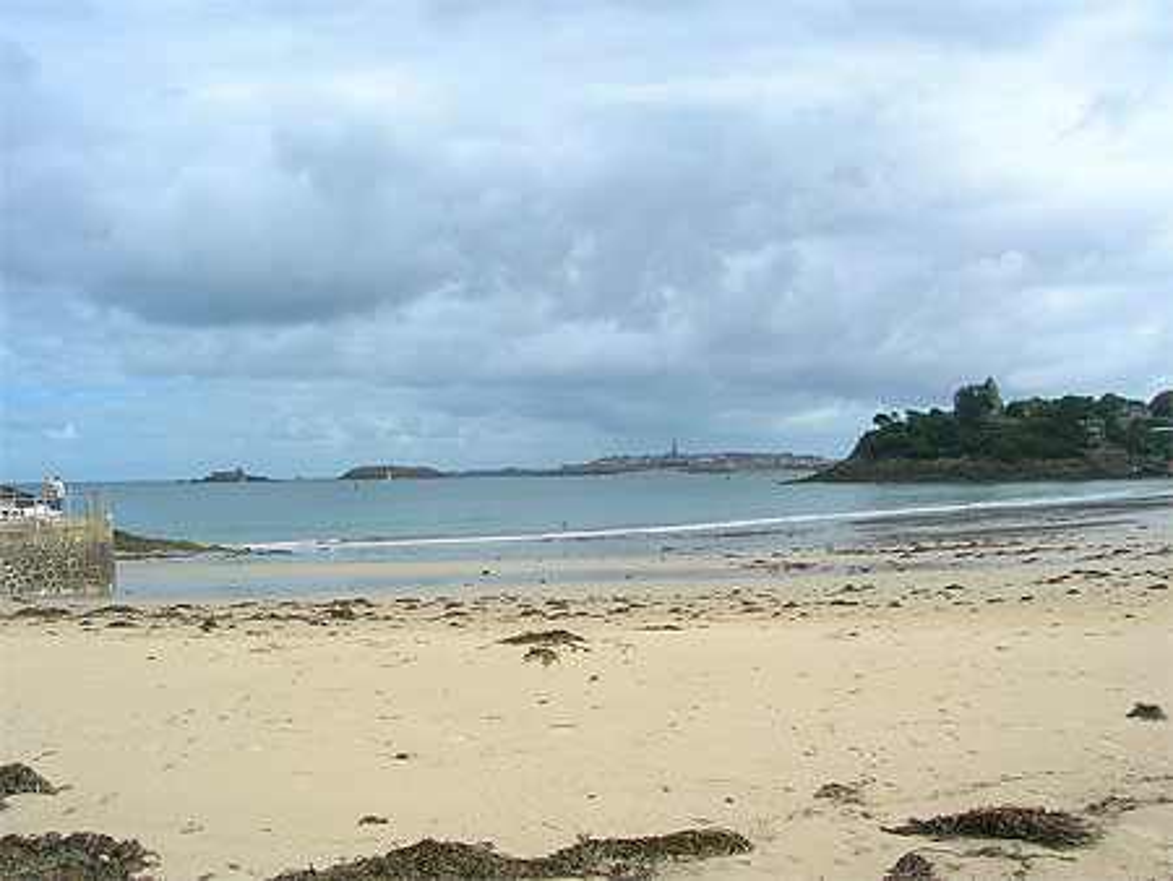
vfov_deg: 41.8
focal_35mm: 34
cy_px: 440
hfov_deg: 53.9
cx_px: 586
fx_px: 1153
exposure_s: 1/362
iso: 50
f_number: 4.9
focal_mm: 5.7
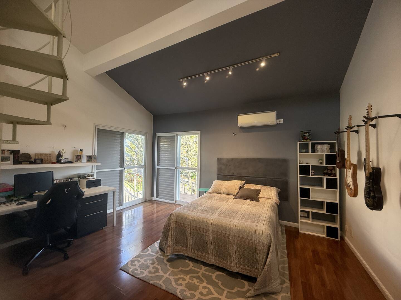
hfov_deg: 102.1
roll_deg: -0.9
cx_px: 200
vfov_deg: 85.7
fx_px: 162
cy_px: 150
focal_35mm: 14
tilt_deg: +3.2
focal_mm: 2.22
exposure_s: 1/99
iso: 100
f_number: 2.2
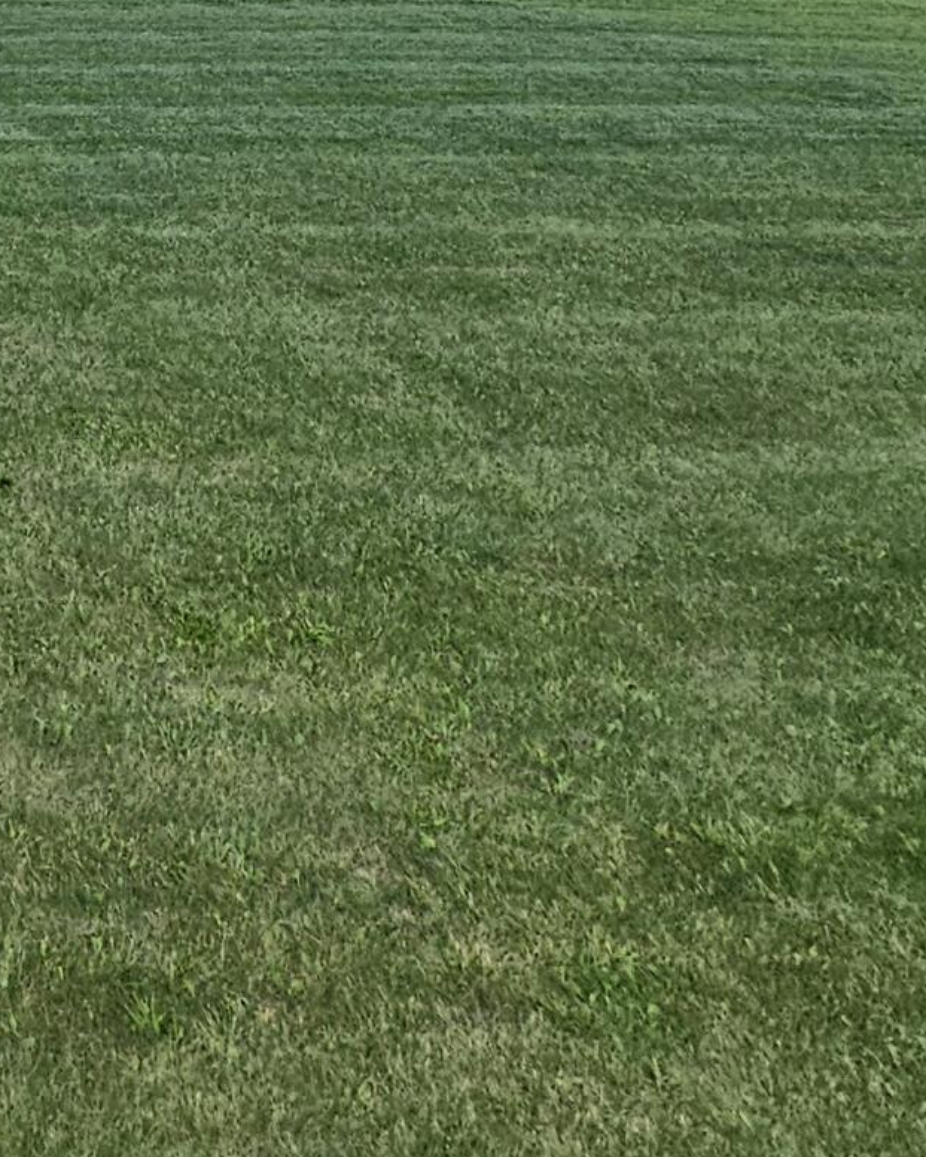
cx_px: -594
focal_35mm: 49
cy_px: -481
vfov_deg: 28.3
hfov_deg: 22.7
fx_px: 1678
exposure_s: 1/3050
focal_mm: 2.2
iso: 50
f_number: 2.2
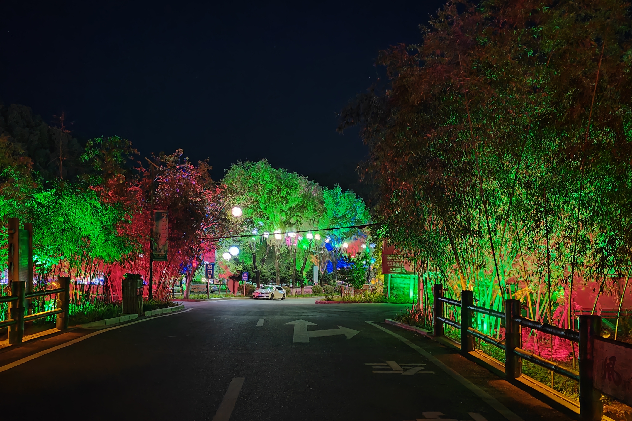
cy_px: 242
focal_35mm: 29
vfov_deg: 44.8
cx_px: 325
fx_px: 509
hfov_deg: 63.6
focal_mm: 6.14
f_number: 1.8
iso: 8525
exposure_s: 1/7.69
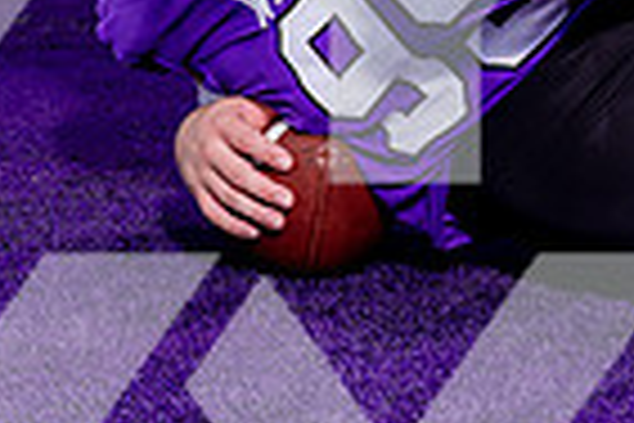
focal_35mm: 151
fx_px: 2659
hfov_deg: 13.5
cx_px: 594
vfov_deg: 9.0
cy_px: -52
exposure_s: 1/1250
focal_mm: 36
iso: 100
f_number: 4
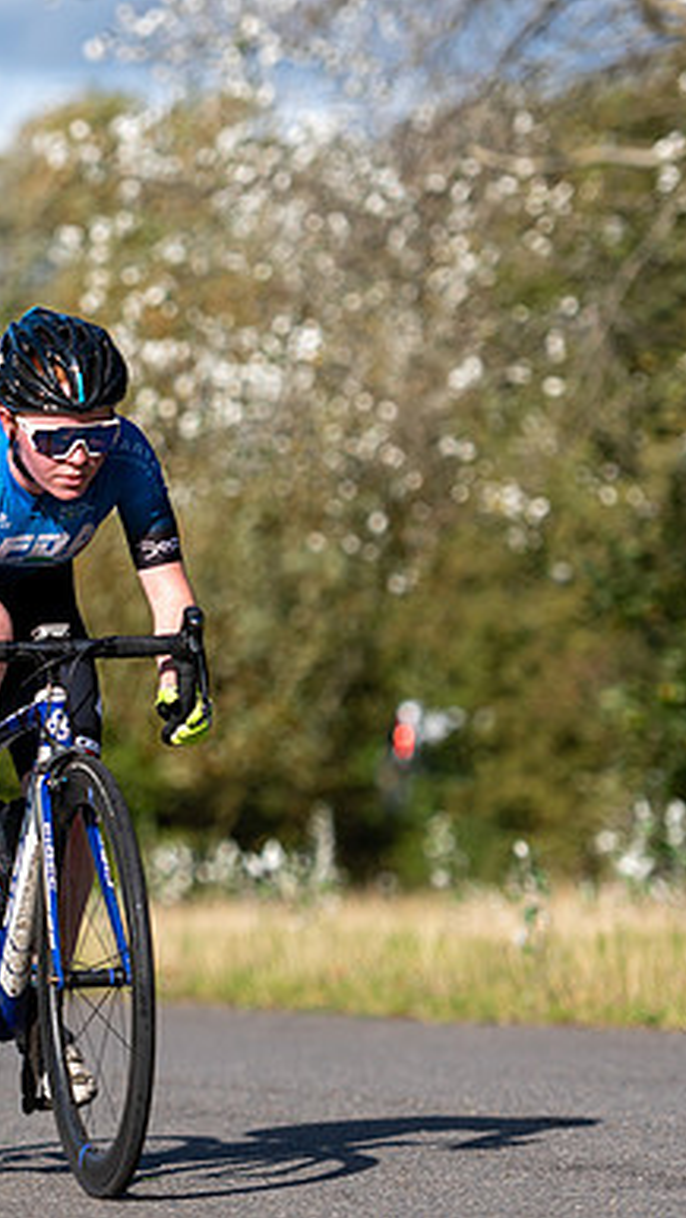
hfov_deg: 5.5
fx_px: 7103
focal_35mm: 220
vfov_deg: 9.8
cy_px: 538
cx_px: 21
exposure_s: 1/3200
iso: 160
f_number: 2.8
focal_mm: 125
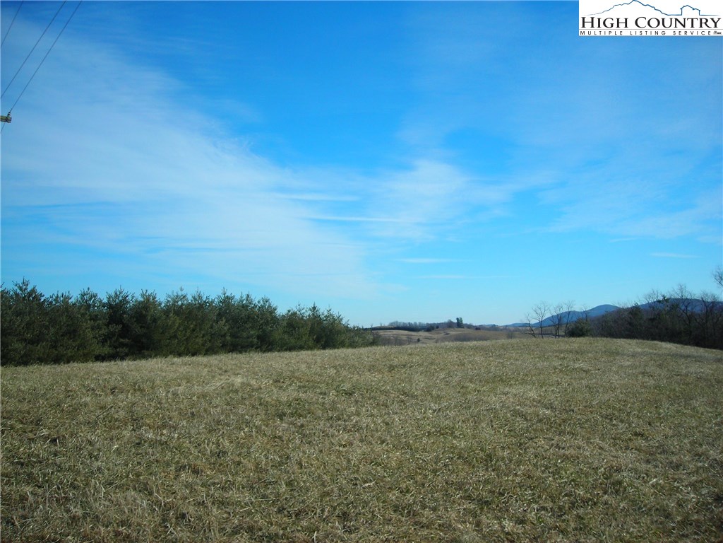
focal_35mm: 38
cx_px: 362
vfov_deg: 37.7
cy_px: 272
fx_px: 794
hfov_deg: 49.0
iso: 50
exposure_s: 1/217
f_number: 6.4
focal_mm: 6.3
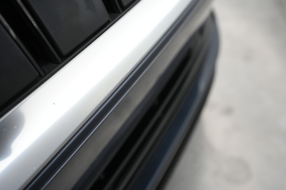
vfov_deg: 46.4
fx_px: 222
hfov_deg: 65.5
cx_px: 143
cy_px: 95
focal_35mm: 28
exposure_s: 1/100
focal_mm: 28
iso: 3200
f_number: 4.5
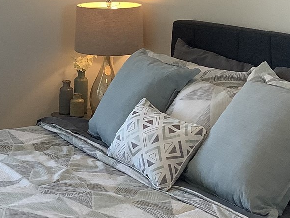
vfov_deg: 17.6
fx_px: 704
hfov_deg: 22.8
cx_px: 43
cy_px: 89
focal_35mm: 84
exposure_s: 1/60
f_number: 2.4
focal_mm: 3.3
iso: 64
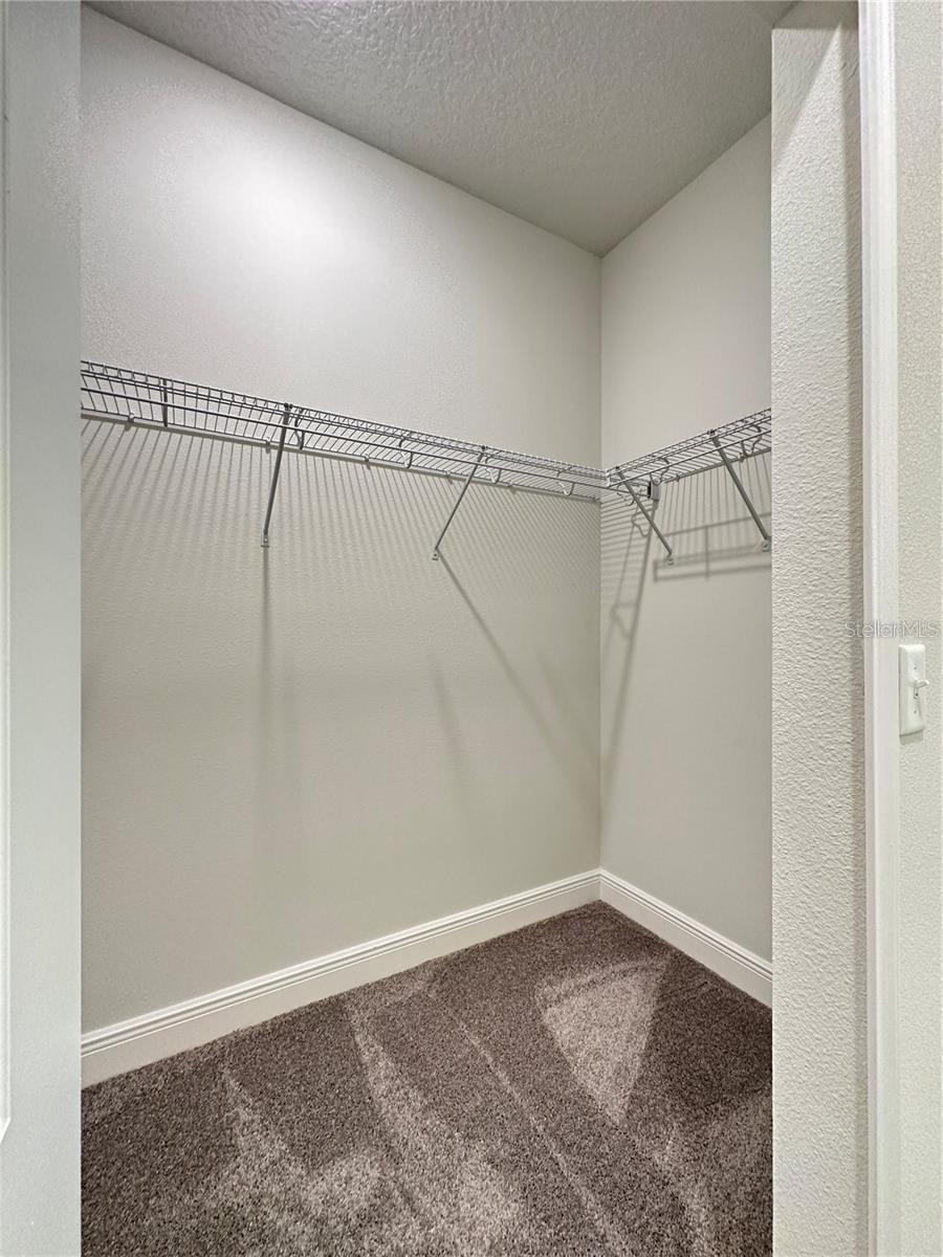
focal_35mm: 14
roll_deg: +0.4
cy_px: 628
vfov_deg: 102.1
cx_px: 472
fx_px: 509
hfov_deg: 85.7
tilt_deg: +0.3
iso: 250
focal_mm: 2.22
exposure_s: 1/60
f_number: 2.2
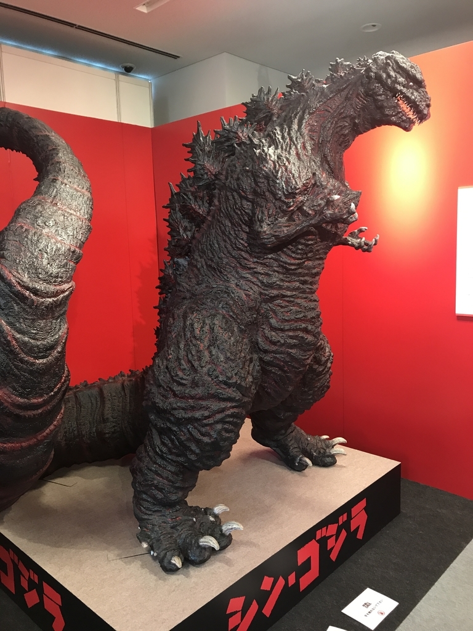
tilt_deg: -6.8
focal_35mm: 28
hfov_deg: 49.7
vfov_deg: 63.4
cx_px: 236
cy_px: 316
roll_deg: +1.8
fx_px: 510
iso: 50
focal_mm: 3.99
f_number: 1.8
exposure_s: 1/17
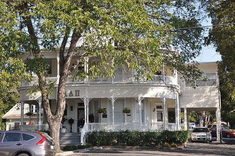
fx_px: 469
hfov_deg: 28.1
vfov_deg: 18.9
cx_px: 118
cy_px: 78
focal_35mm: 72
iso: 200
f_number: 6.3
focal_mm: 48
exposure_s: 1/160
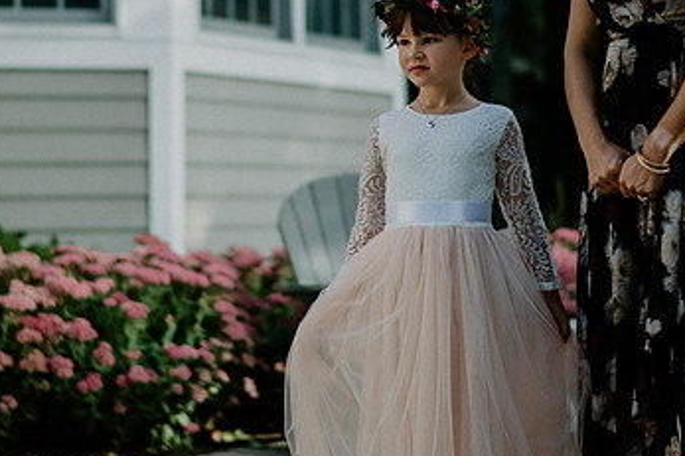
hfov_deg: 21.0
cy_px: 138
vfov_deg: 14.1
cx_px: 308
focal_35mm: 97
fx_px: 1845
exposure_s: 1/3200
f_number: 1.6
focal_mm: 58
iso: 125
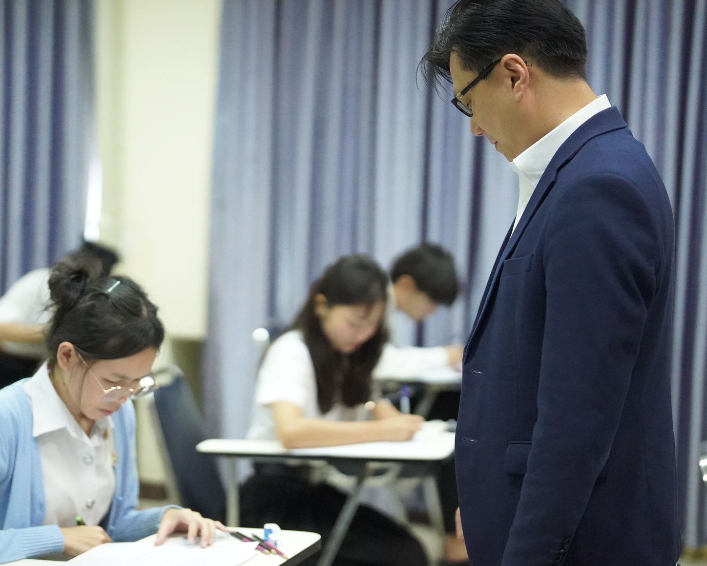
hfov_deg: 27.8
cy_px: 307
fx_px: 1423
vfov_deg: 22.5
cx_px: 283
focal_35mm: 68
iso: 10000
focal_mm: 50
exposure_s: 1/3200
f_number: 1.2
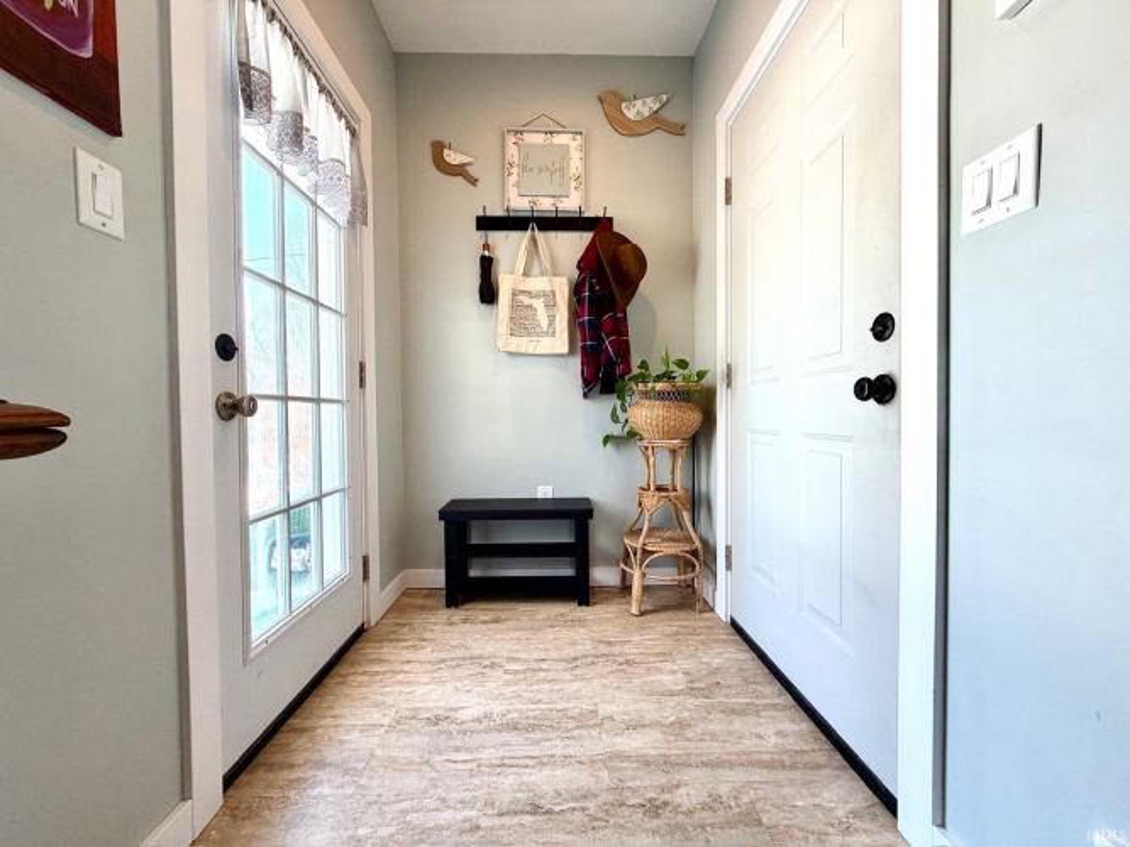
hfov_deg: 102.1
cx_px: 565
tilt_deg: -1.3
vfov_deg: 85.7
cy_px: 424
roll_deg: +1.1
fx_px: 457
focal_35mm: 14
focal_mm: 2.22
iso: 125
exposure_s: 1/120
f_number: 2.2
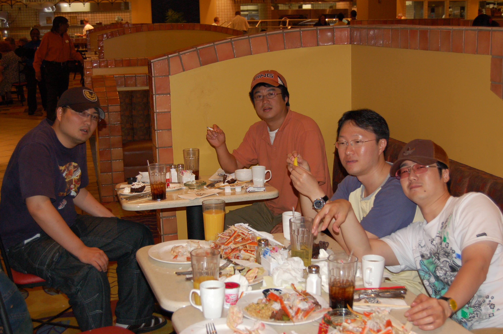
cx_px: 252
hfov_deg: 38.9
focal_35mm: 51
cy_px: 167
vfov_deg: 26.4
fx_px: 712
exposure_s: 1/60
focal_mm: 34
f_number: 4.5
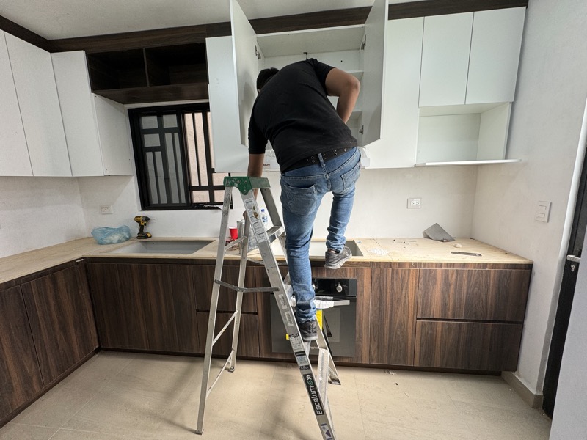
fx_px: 237
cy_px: 220
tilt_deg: -9.2
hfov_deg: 102.1
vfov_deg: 85.7
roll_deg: +1.3
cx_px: 294
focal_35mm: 14
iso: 64
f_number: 2.2
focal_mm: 2.22
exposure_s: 1/120
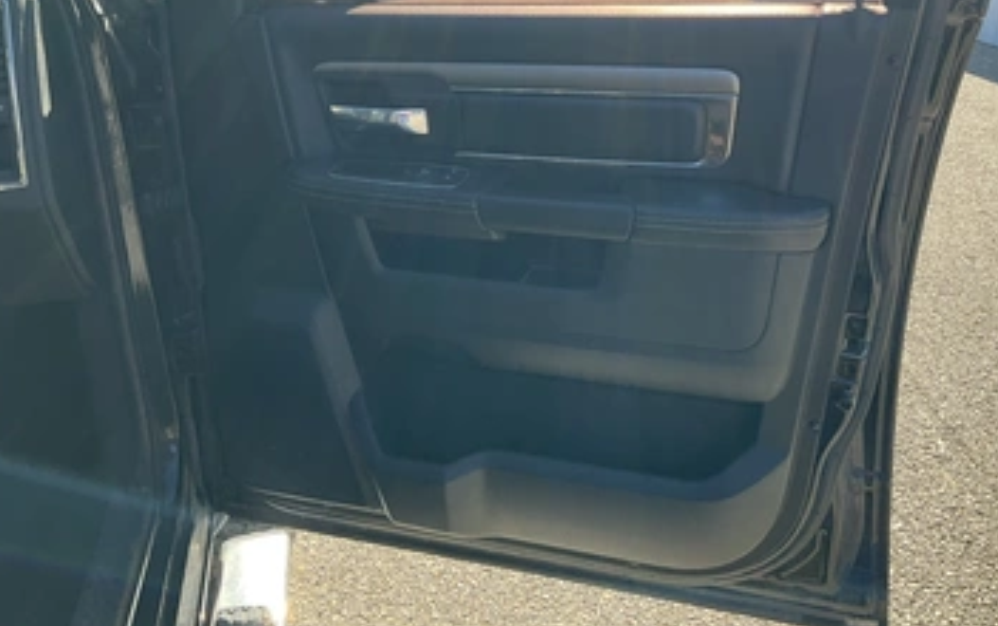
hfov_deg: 55.2
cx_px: 549
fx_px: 953
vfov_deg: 36.2
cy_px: 253
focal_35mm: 35
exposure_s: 1/261
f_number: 1.8
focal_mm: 3
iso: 25
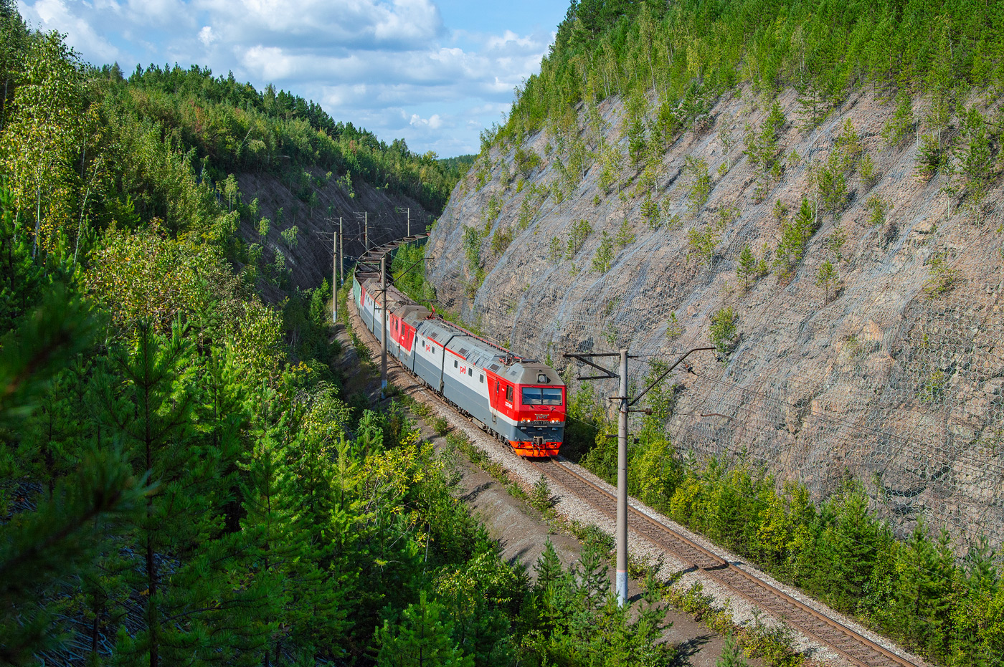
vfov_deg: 31.8
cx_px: 502
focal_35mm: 42
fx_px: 1170
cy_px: 334
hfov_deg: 46.4
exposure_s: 1/1000
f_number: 7.1
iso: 200
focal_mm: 28
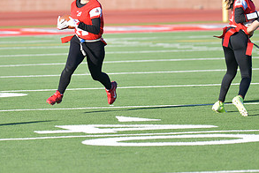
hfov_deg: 5.8
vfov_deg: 3.9
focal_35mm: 356
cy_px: 41
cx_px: 88
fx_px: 2564
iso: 64
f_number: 2.8
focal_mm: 180
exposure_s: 1/800
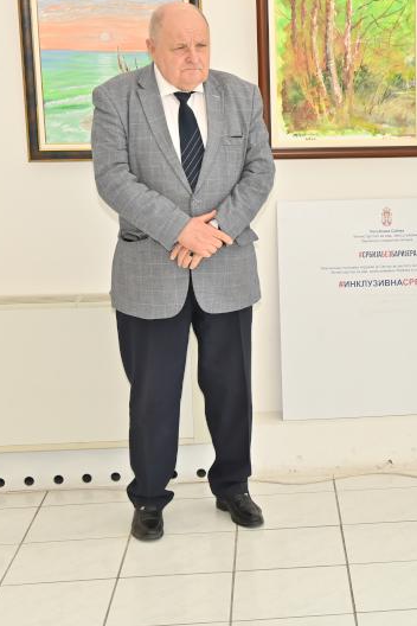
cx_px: 444
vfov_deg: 28.7
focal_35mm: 70
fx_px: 1216
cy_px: 233
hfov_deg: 18.8
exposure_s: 1/200
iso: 320
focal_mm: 37
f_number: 9
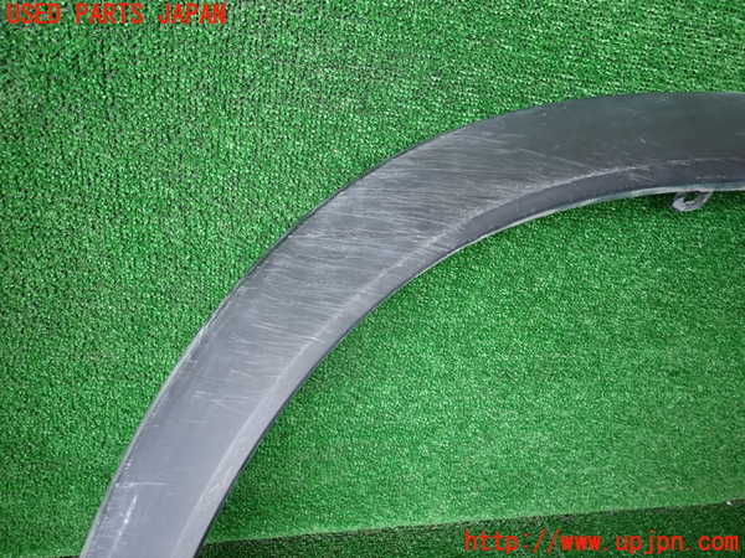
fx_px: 538
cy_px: 279
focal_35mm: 25
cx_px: 372
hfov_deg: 69.4
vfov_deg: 54.9
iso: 200
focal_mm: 4.5
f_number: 2
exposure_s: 1/125
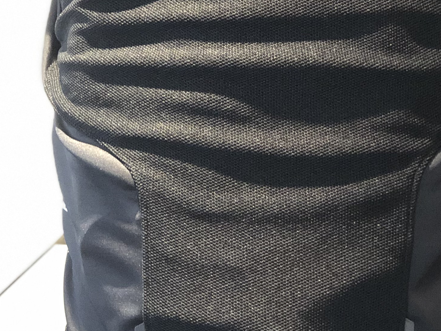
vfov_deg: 10.3
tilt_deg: -3.2
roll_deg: +0.2
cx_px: 233
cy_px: 15
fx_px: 1822
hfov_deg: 13.8
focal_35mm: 143
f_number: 2.4
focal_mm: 6
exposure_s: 1/14
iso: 160
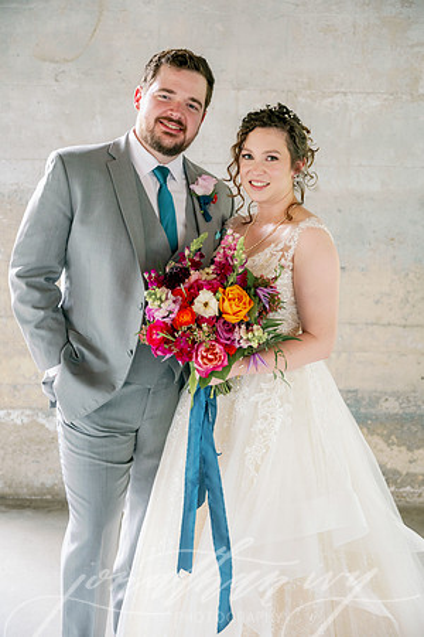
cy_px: 318
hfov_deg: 29.2
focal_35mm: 46
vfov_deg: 42.7
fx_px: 813
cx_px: 212
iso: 1000
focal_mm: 46
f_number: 2.8
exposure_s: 1/160
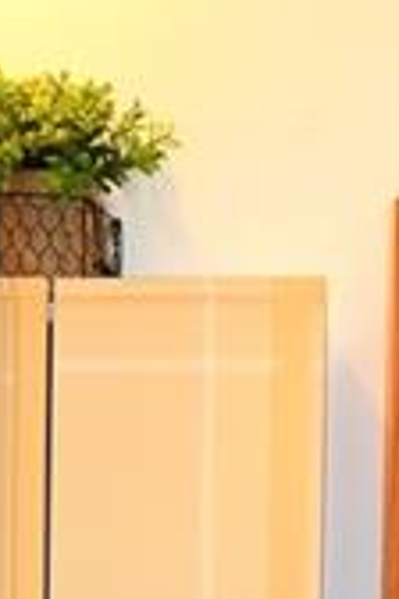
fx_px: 2743
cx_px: 631
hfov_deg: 8.1
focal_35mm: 165
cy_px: 1216
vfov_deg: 11.2
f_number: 4
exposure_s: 1/60
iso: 400
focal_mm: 24
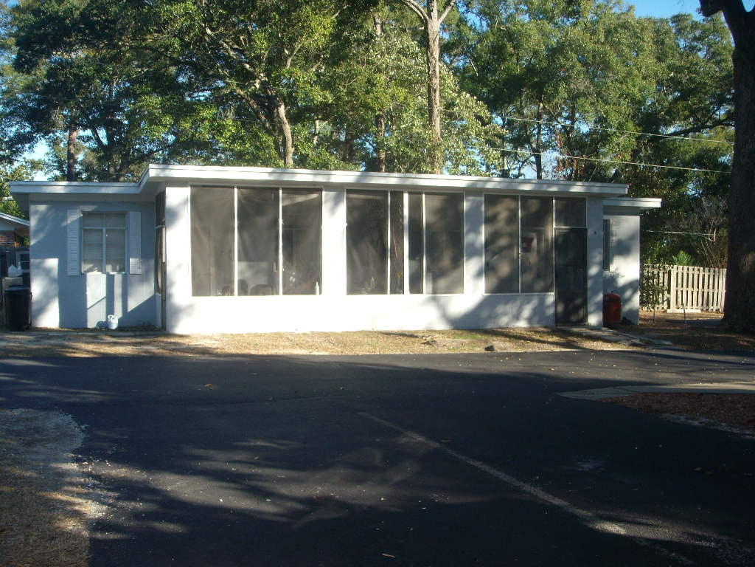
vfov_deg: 37.7
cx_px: 378
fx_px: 829
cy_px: 284
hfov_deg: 49.0
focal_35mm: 38
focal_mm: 6.4
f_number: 5.7
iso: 64
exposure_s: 1/135
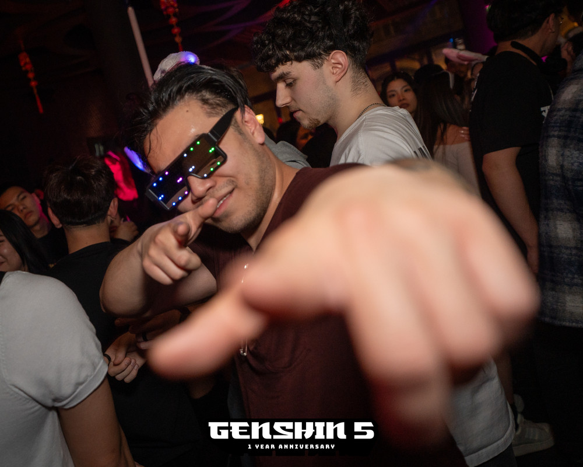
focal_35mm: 33
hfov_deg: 53.8
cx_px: 195
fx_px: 561
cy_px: 181
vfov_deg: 44.8
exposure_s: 1/125
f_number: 2.8
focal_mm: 23.1
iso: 1250
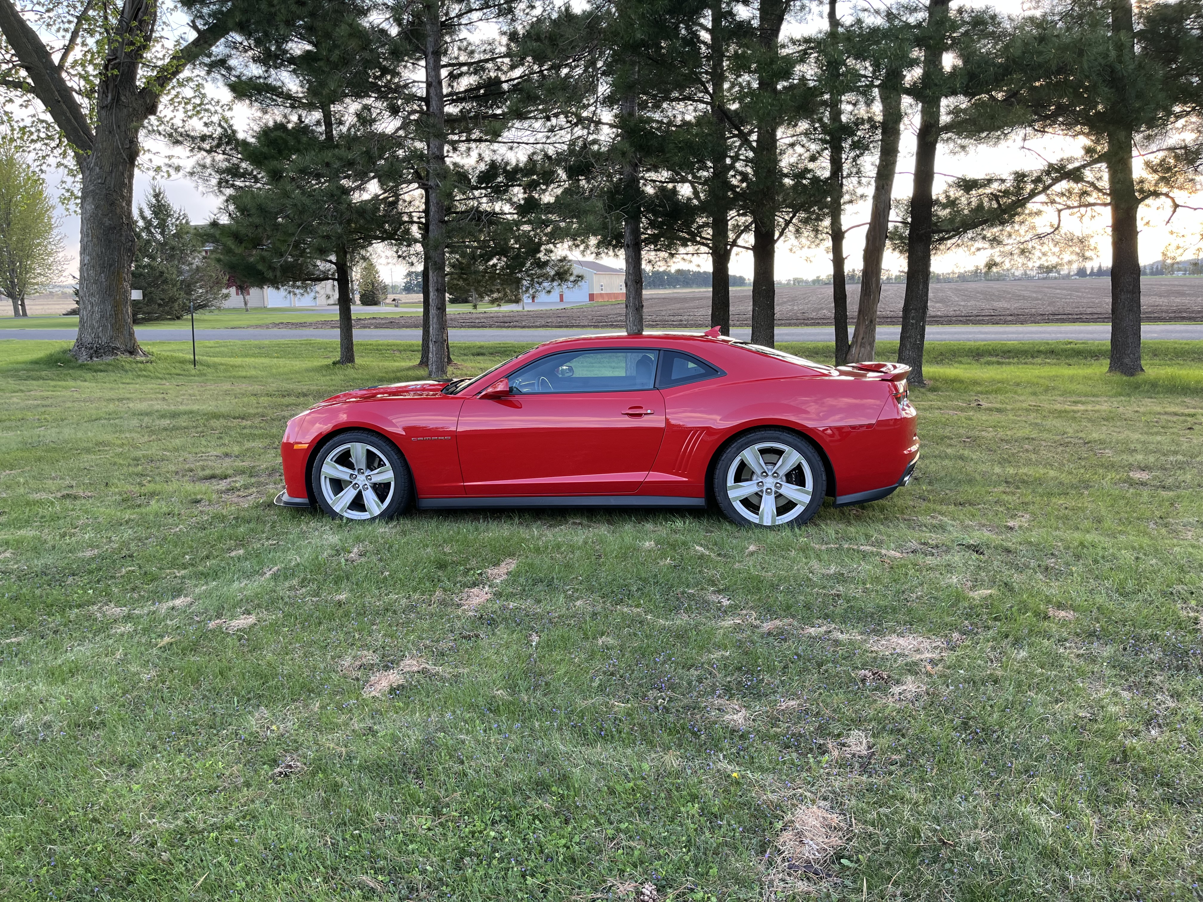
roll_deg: +1.5
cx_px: 602
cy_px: 451
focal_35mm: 26
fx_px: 904
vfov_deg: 53.1
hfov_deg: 67.3
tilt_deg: -9.8
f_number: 1.6
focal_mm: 5.1
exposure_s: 1/164
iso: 50
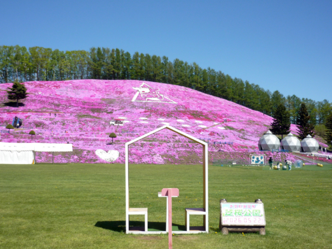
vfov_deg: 37.7
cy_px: 124
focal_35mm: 38
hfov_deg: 49.0
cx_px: 166
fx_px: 364
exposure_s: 1/160
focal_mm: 6.3
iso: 100
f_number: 8
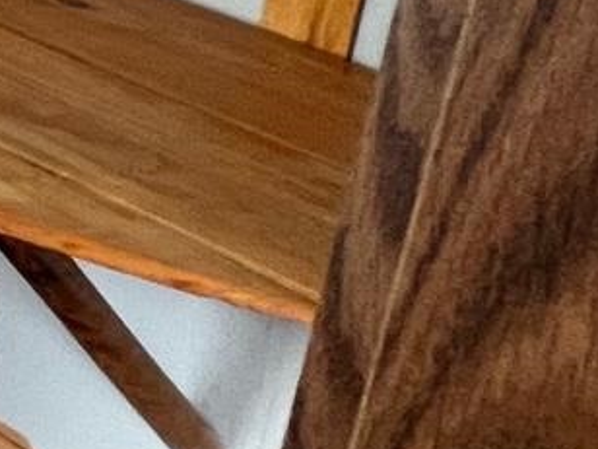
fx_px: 1468
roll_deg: -2.6
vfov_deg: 14.4
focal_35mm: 85
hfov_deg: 10.8
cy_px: -449
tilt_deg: -10.5
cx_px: -1287
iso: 160
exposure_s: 1/60
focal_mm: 1.57
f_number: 1.8
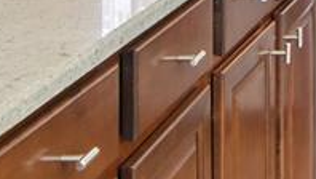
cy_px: -270
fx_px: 998
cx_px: 614
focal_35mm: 119
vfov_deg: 9.1
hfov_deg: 15.0
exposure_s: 1/20
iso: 500
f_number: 8
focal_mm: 15
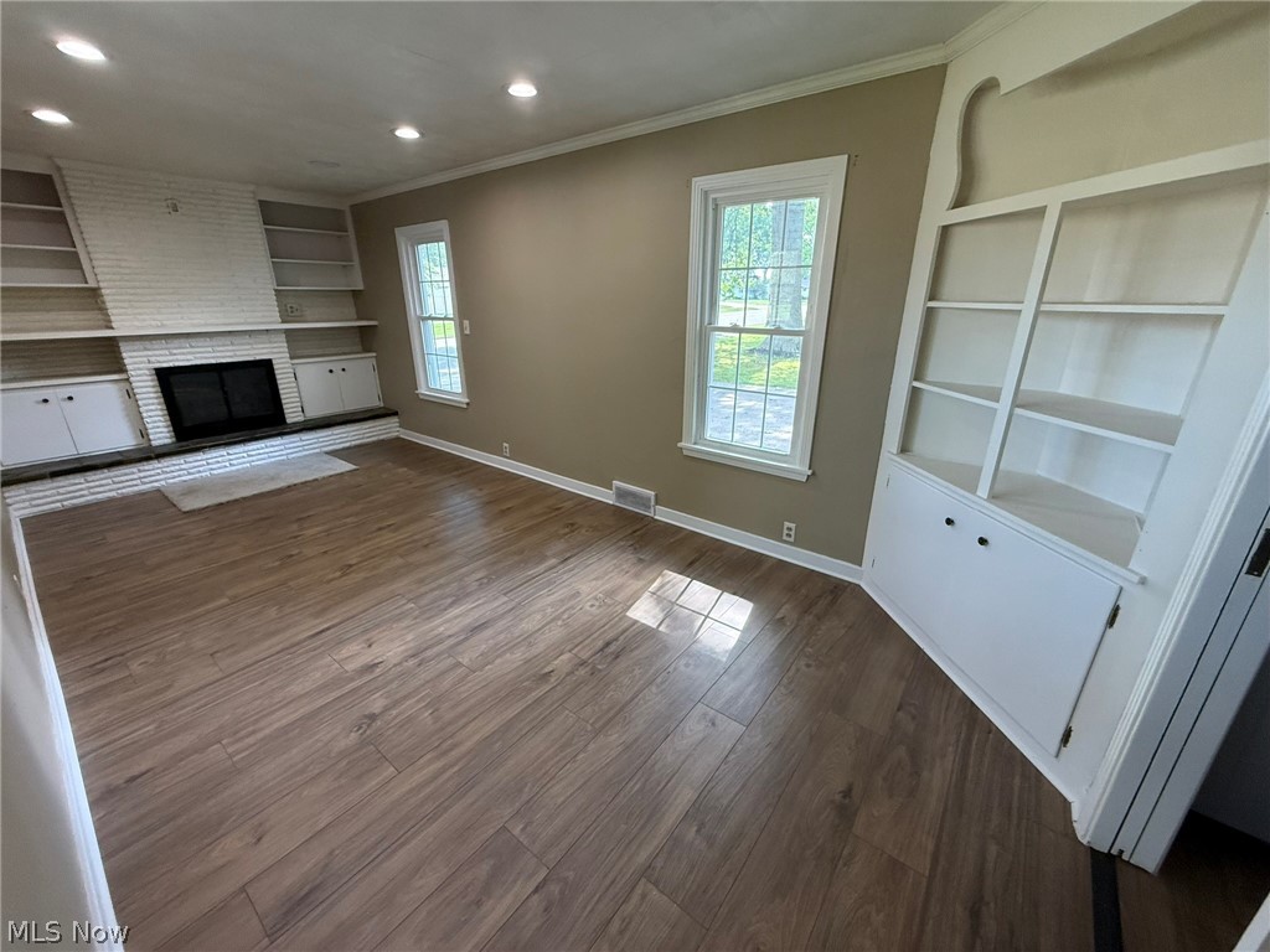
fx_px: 514
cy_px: 476
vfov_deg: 85.7
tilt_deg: -19.0
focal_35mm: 14
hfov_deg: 102.1
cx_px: 635
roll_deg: +0.1
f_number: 2.2
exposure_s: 1/120
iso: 320
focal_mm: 2.22
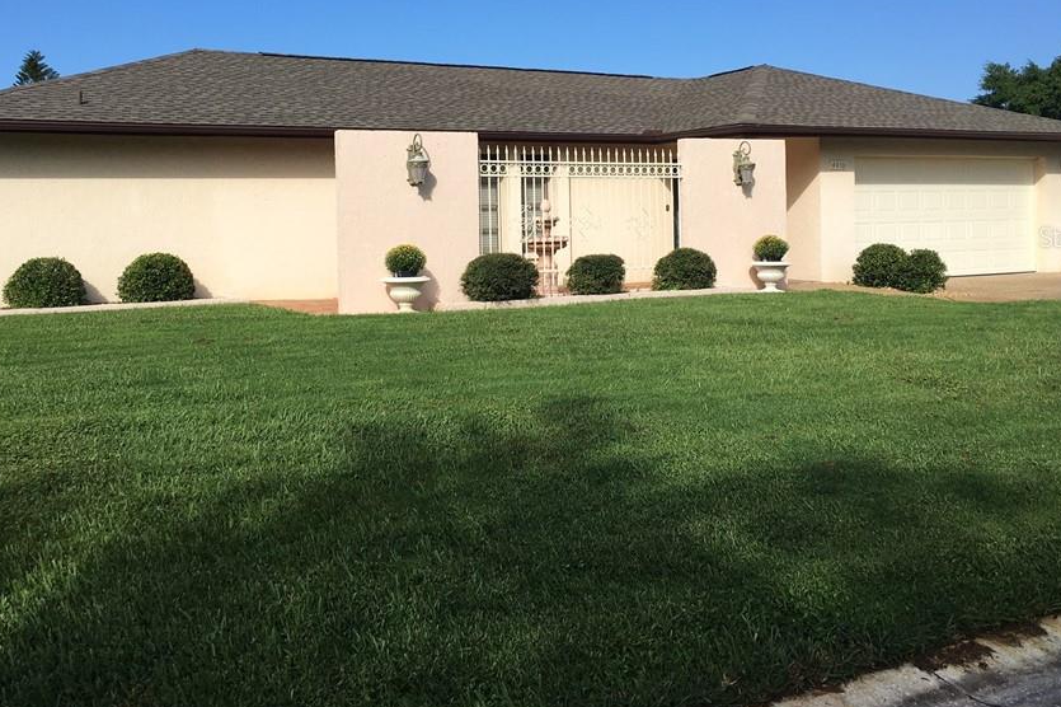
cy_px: 237
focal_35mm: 37
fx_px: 1090
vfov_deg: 35.6
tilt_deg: +0.7
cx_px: 508
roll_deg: +1.7
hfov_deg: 51.9
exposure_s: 1/2079
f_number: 2.2
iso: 25
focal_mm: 4.15
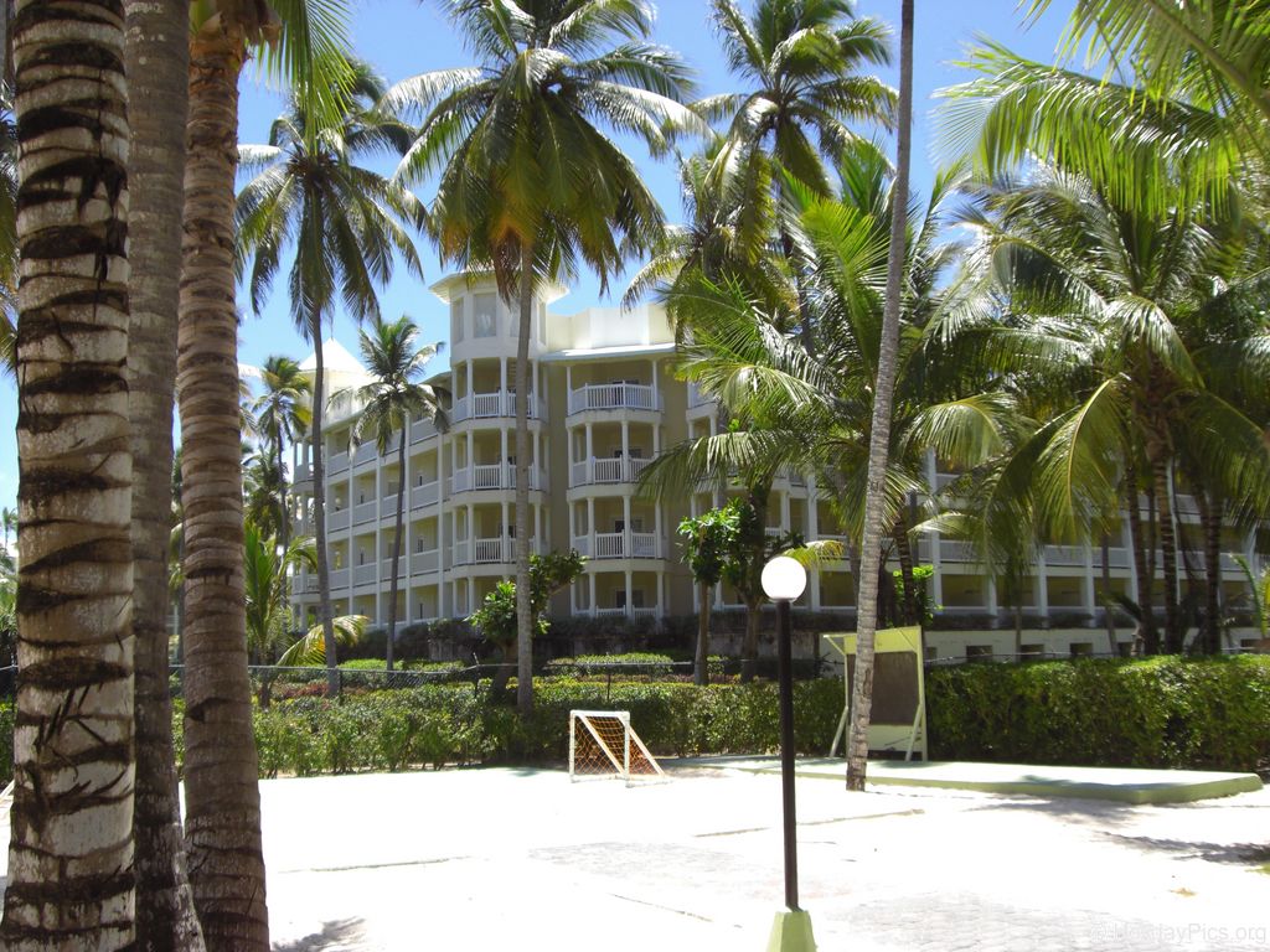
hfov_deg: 49.0
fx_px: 1394
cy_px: 476
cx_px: 635
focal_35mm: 38
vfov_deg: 37.7
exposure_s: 1/640
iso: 64
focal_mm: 6.2
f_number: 2.7
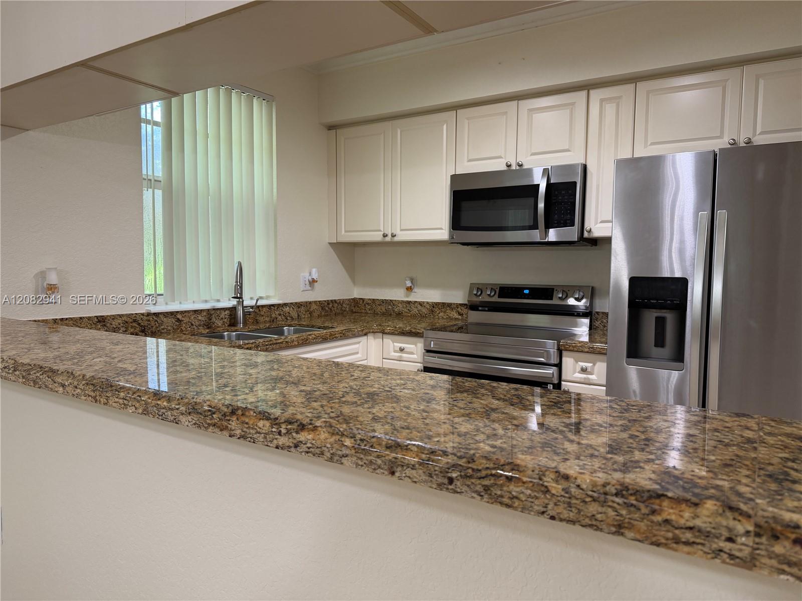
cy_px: 300
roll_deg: -1.5
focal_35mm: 24
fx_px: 556
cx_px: 401
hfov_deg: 71.6
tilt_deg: -4.1
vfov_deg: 56.8
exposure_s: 1/60
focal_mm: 6.76
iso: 160
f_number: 1.78
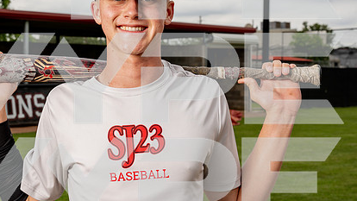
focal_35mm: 76
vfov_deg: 15.9
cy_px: 76
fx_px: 720
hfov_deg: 27.7
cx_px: 119
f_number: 8
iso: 50
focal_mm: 50
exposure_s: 1/250
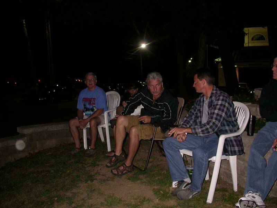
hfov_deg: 49.0
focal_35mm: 38
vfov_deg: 37.7
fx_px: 304
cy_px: 104
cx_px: 138
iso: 200
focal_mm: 7.85
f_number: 2.6
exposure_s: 1/60
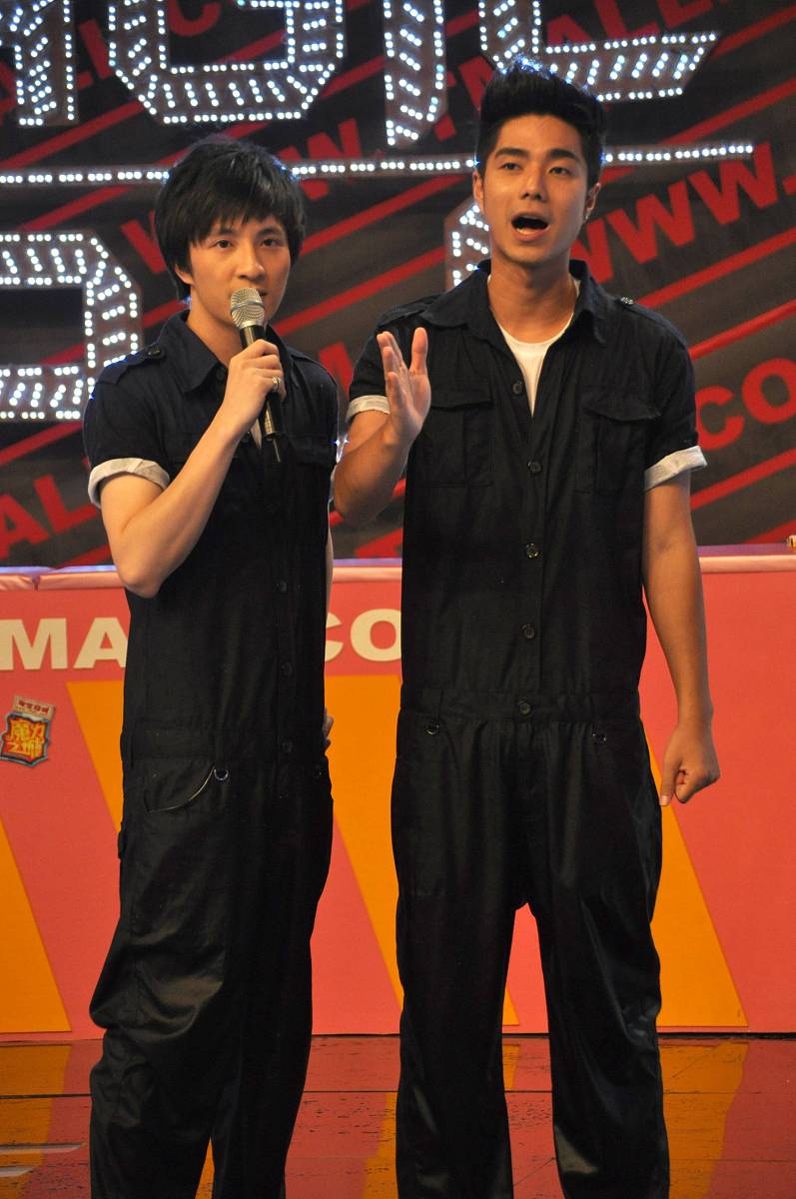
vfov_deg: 11.4
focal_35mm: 180
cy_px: 600
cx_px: 398
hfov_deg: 7.6
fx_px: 5985
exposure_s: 1/160
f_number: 6
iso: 800
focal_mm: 120
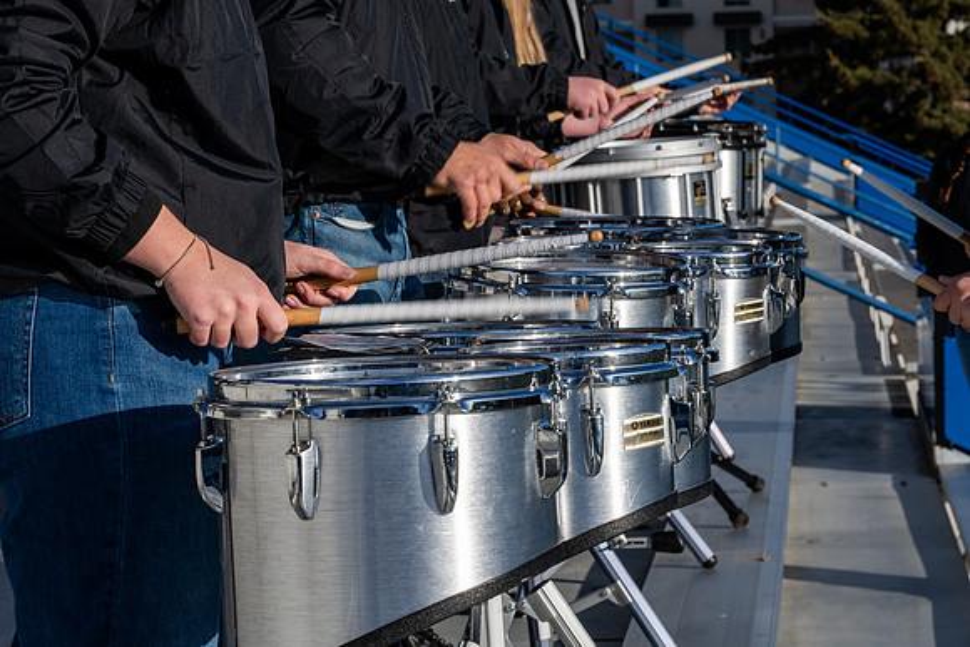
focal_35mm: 108
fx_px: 2907
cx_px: 594
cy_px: 220
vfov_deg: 12.7
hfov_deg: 18.9
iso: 100
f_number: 13
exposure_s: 1/250
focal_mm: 81
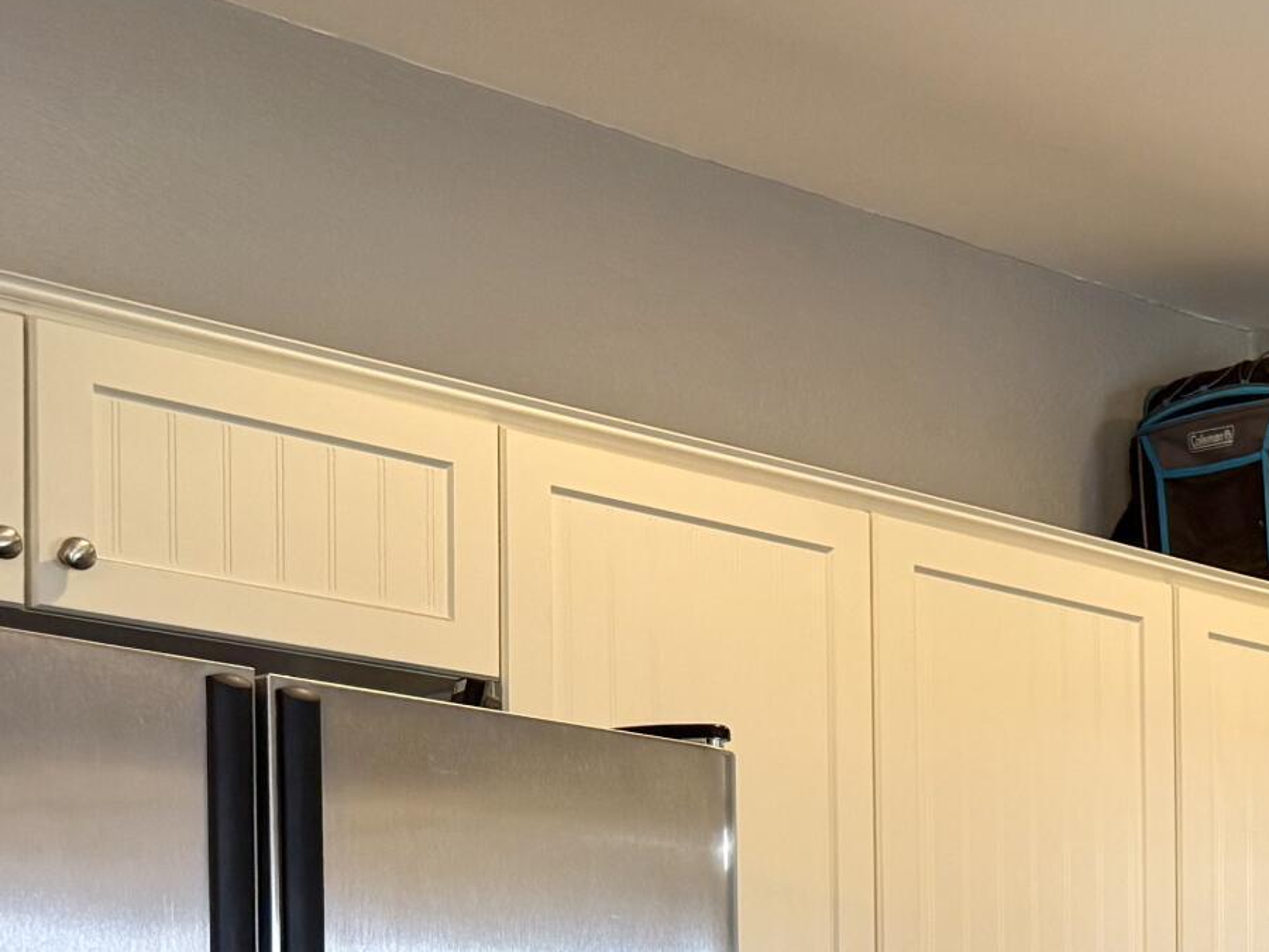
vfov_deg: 17.2
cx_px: 1822
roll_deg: -0.4
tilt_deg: -0.7
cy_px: 1278
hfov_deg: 21.2
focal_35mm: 80
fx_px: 2933
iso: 200
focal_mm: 6.76
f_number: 1.78
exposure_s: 1/120
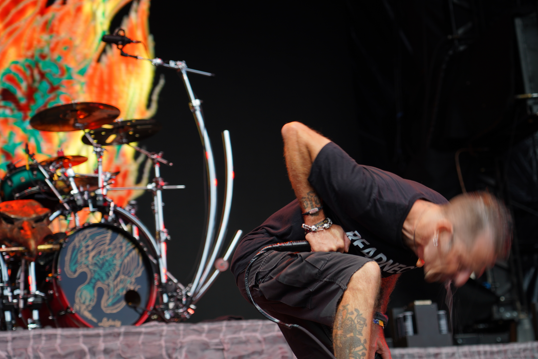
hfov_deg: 18.4
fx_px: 1659
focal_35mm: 111
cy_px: 206
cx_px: 314
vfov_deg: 12.3
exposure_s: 1/100
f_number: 4
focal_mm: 89
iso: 200
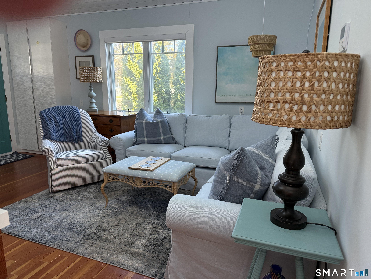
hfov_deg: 71.6
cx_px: 186
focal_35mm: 24
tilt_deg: -12.0
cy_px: 140
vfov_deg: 56.8
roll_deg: -1.1
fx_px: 257
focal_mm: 6.76
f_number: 1.78
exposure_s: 1/87
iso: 200
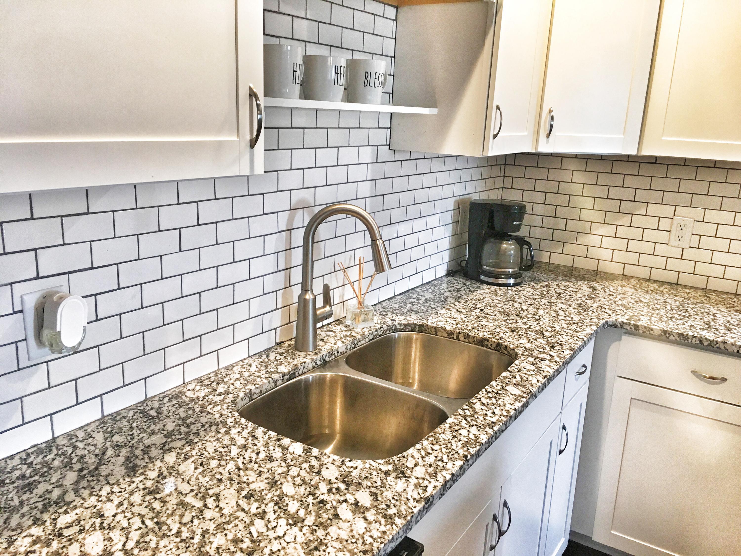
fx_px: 621
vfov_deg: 48.2
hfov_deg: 61.7
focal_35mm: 29
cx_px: 370
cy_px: 278
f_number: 2.2
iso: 64
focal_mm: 4.15
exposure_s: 1/30
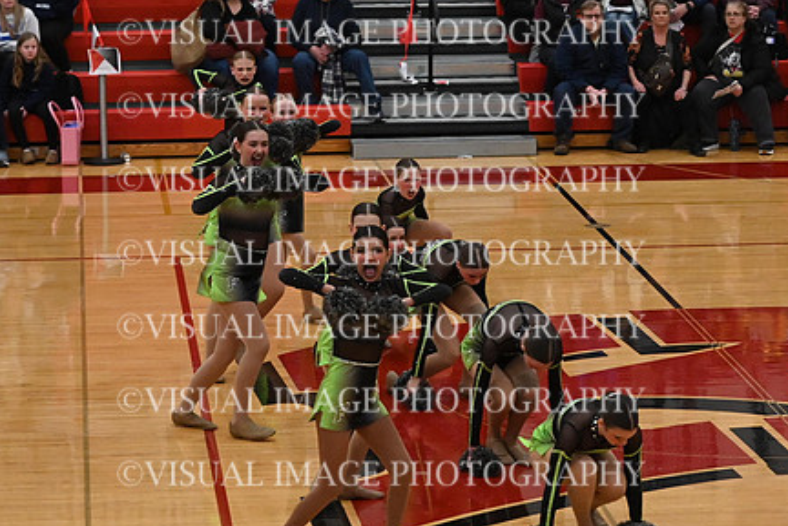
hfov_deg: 14.6
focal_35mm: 141
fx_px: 3086
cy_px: 289
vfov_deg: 9.7
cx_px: 381
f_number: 4
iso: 5000
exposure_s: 1/400
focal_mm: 70
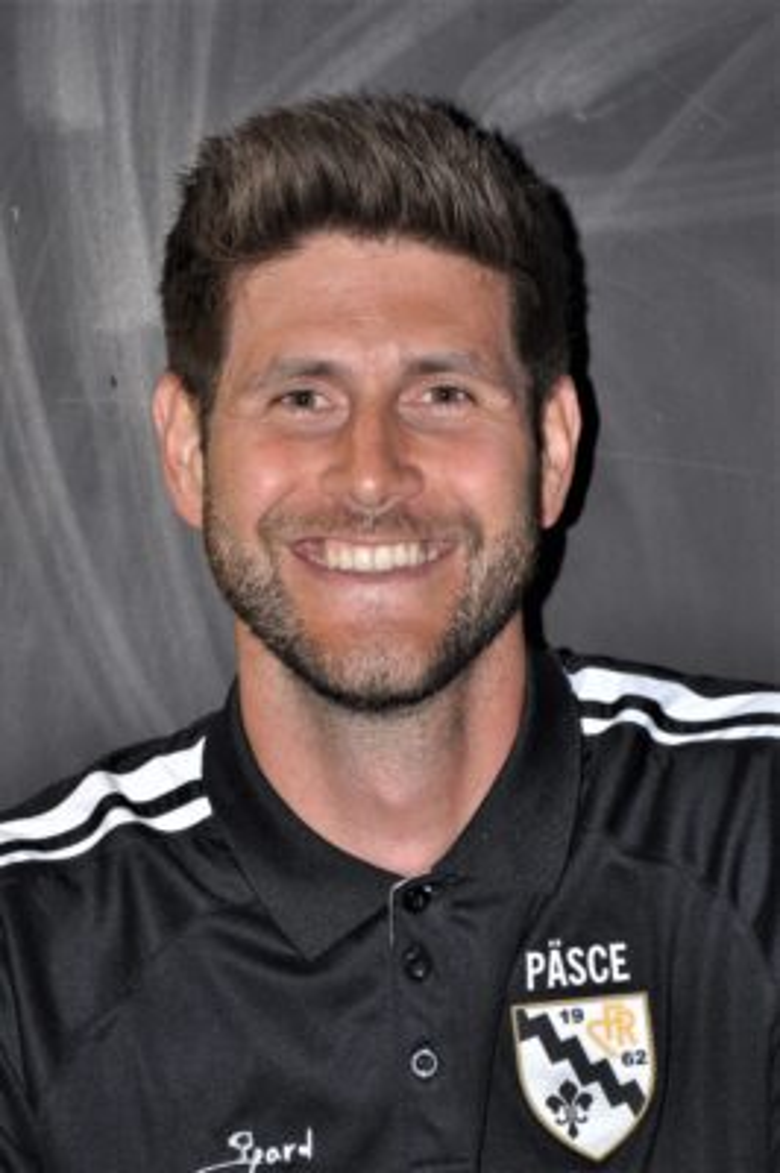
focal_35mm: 112
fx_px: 3662
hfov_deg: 12.2
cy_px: 586
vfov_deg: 18.2
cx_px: 390
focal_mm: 75
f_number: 5.3
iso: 400
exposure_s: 1/60
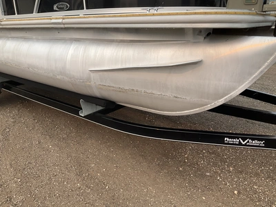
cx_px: 138
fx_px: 231
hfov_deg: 61.7
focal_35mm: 29
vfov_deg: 48.2
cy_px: 104
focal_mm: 3
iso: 25
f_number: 1.8
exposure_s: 1/469
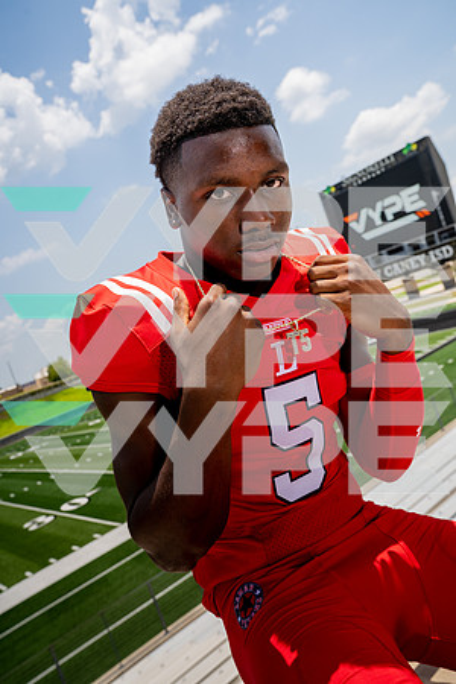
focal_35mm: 31
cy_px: 342
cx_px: 228
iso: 100
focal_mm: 31
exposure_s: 1/250
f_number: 7.1
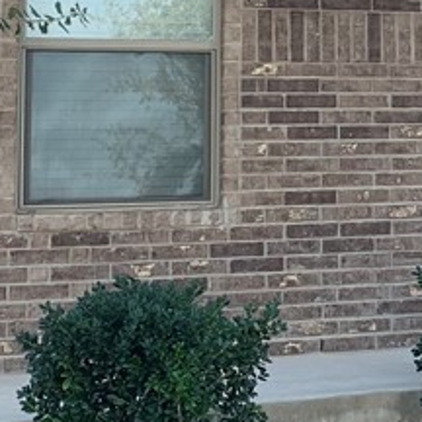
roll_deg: +1.0
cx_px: 574
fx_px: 1503
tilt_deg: +10.4
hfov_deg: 15.1
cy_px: 14
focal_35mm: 109
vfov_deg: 15.7
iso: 25
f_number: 1.8
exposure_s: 1/439
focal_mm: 4.25
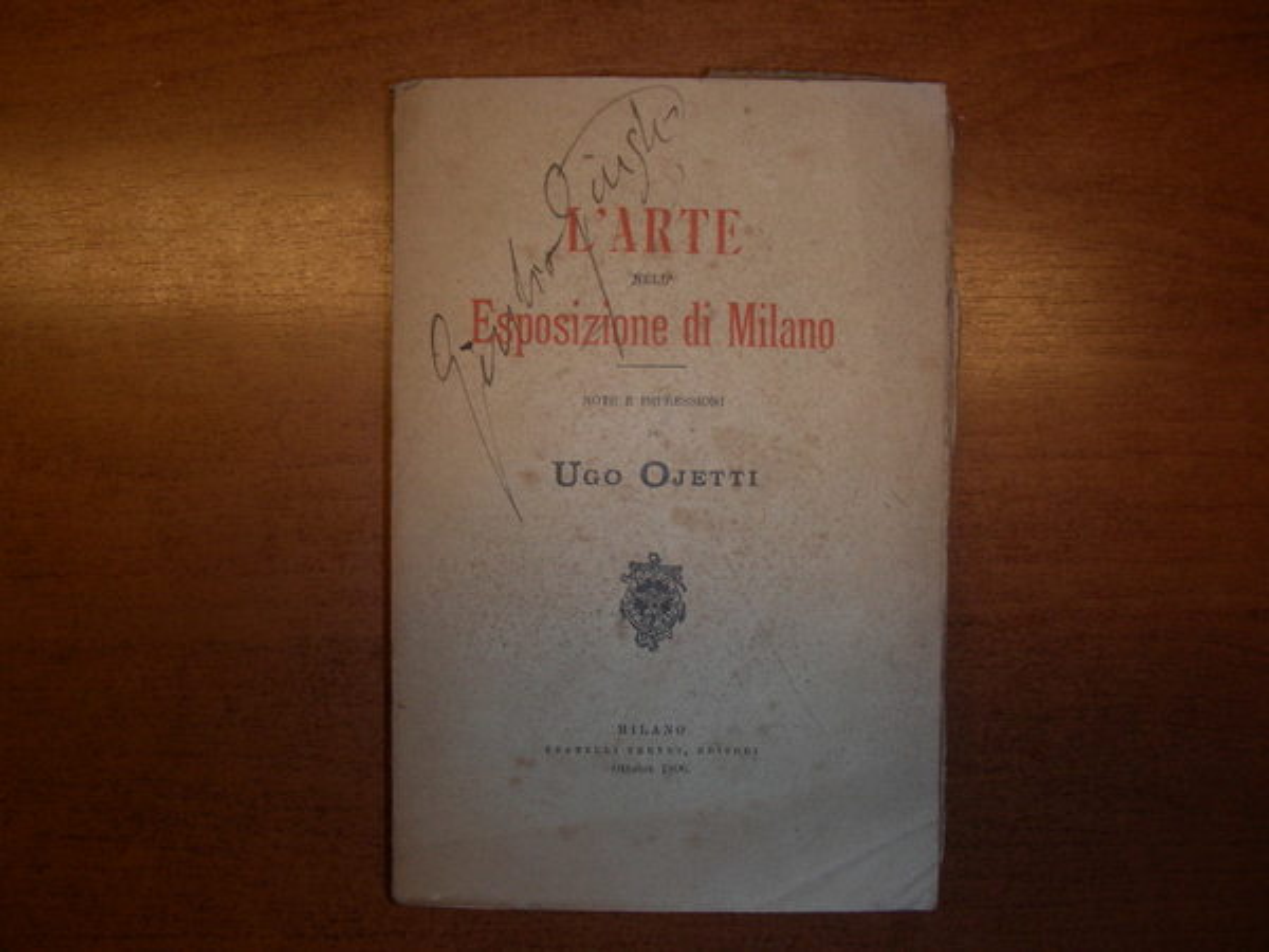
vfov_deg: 37.7
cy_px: 476
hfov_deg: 49.0
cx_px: 634
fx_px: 1393
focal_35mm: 38
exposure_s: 1/60.1
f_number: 3.5
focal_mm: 6.3
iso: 50
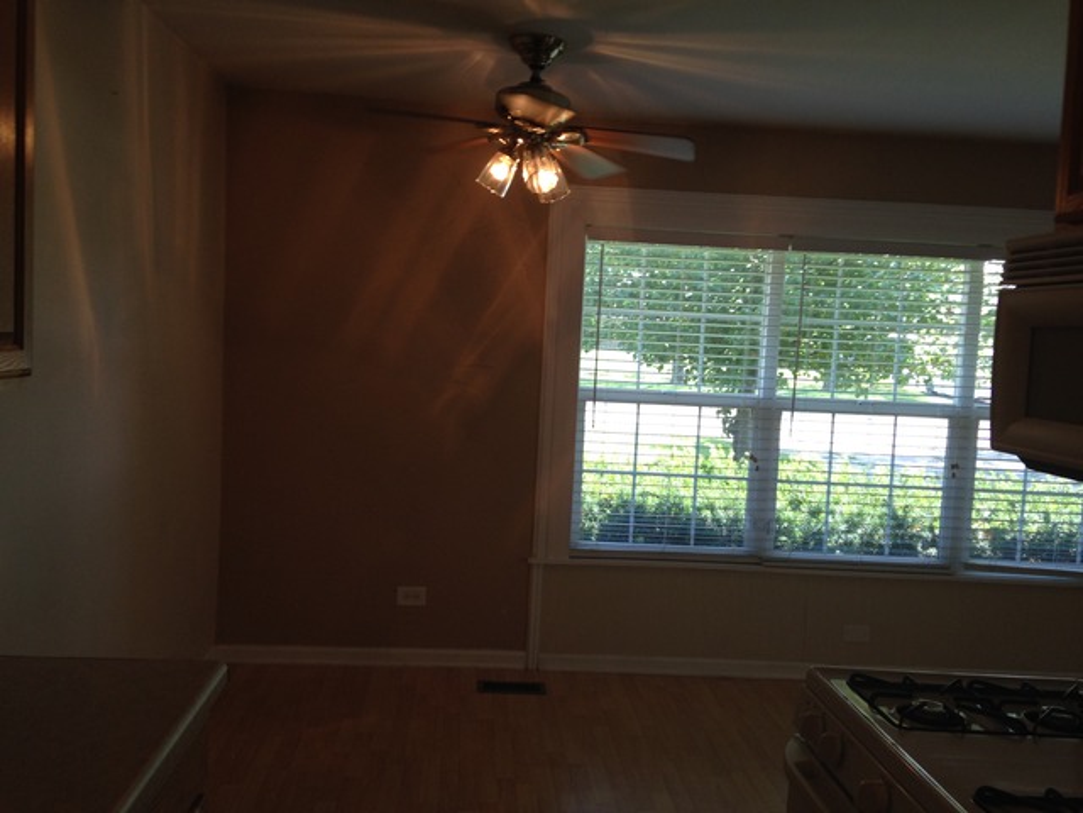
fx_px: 1032
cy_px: 406
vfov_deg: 42.9
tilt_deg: -6.5
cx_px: 542
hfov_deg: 55.4
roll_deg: -3.3
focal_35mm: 33
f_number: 2.4
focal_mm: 4.12
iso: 64
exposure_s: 1/60
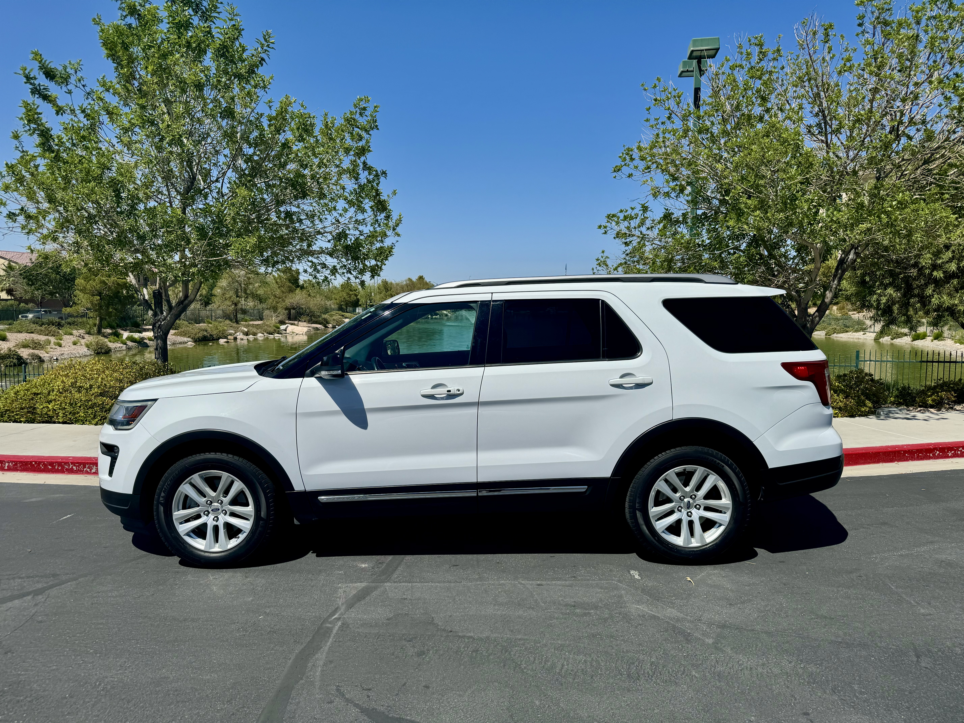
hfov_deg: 71.6
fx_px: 668
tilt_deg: -5.7
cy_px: 362
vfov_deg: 56.8
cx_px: 482
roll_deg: -0.2
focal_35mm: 24
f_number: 1.78
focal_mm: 6.76
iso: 80
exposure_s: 1/9009
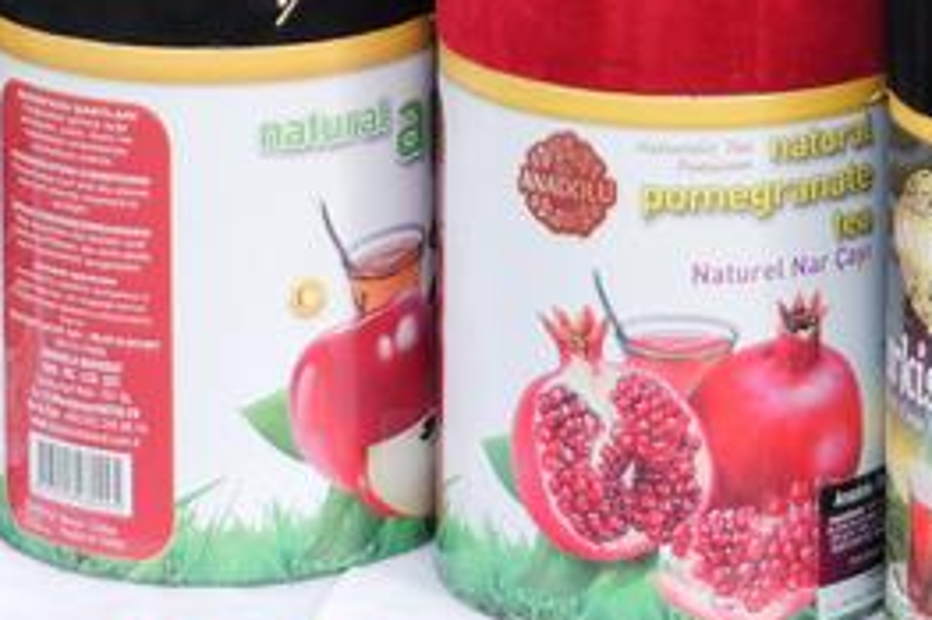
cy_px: -517
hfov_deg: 7.9
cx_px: 248
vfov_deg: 5.2
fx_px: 6727
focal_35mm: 260
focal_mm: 57
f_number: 4
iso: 400
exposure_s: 1/1000
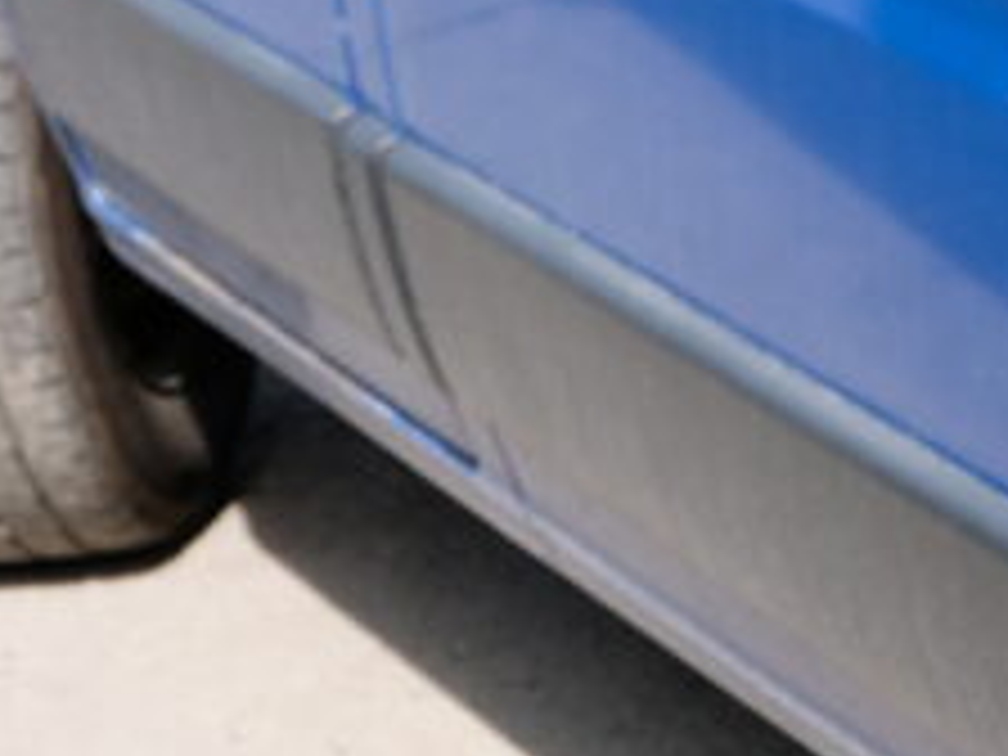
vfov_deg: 6.6
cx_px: 1382
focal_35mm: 224
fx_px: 6523
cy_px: 43
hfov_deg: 8.7
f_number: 5.6
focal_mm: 50
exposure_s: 1/500
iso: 400
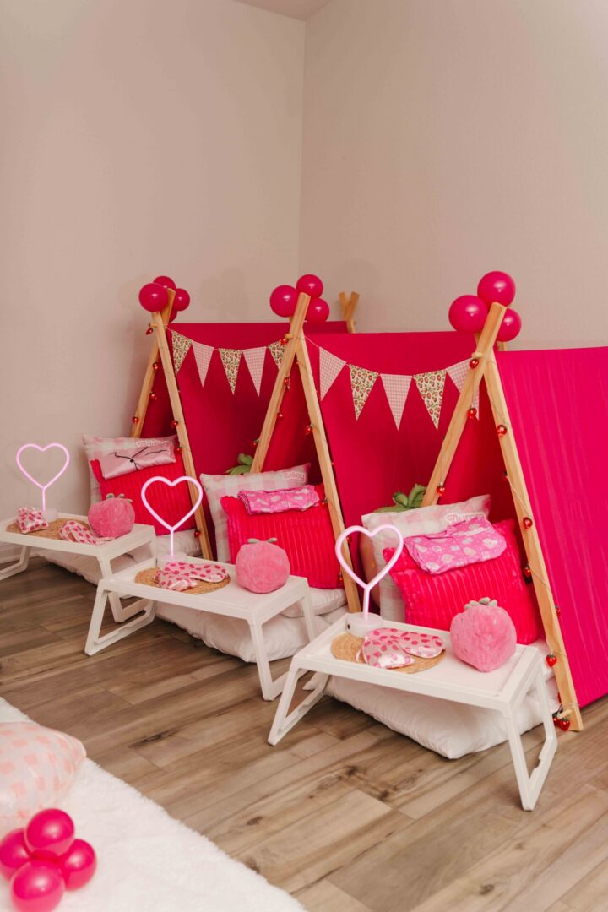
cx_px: 304
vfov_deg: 54.4
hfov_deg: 37.9
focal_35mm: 35
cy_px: 456
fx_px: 887
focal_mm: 35
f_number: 2.8
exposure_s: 1/250
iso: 100
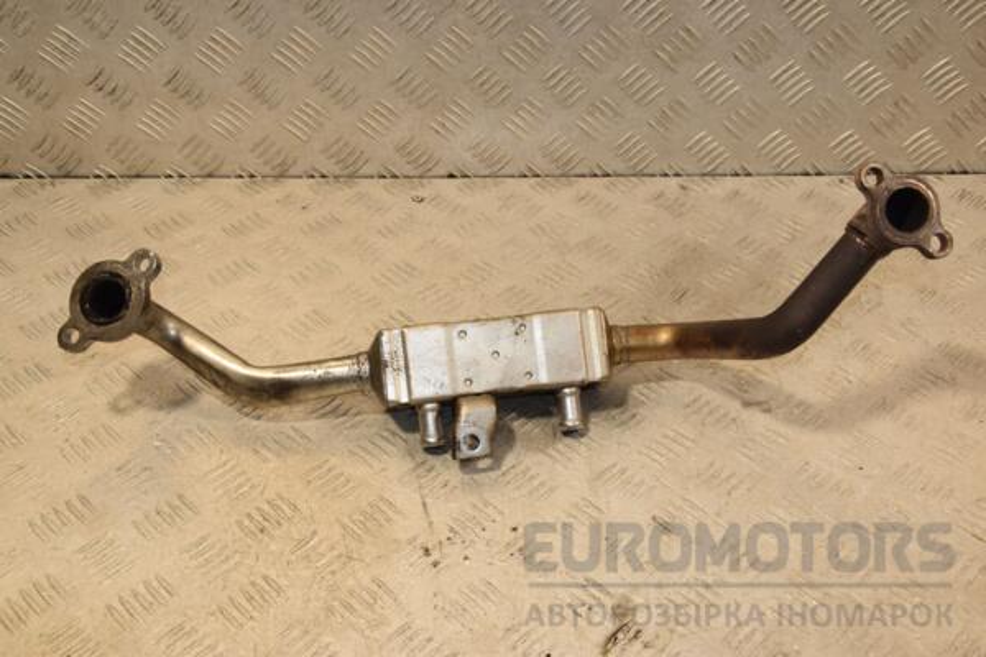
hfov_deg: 46.4
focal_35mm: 42
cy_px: 328
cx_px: 493
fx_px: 1150
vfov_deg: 31.9
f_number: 8
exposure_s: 1/200
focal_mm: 28
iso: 800
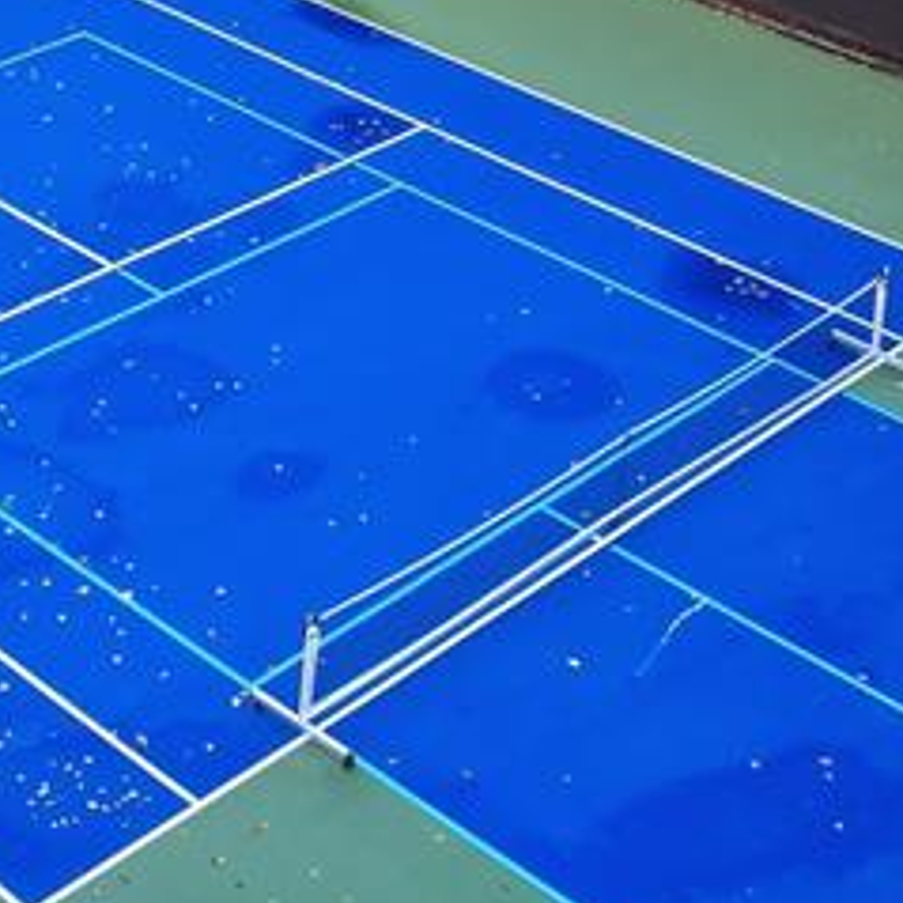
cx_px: 208
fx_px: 2361
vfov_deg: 21.1
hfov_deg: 21.4
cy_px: 60
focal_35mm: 80
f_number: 2.8
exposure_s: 1/30
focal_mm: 8.4
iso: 100
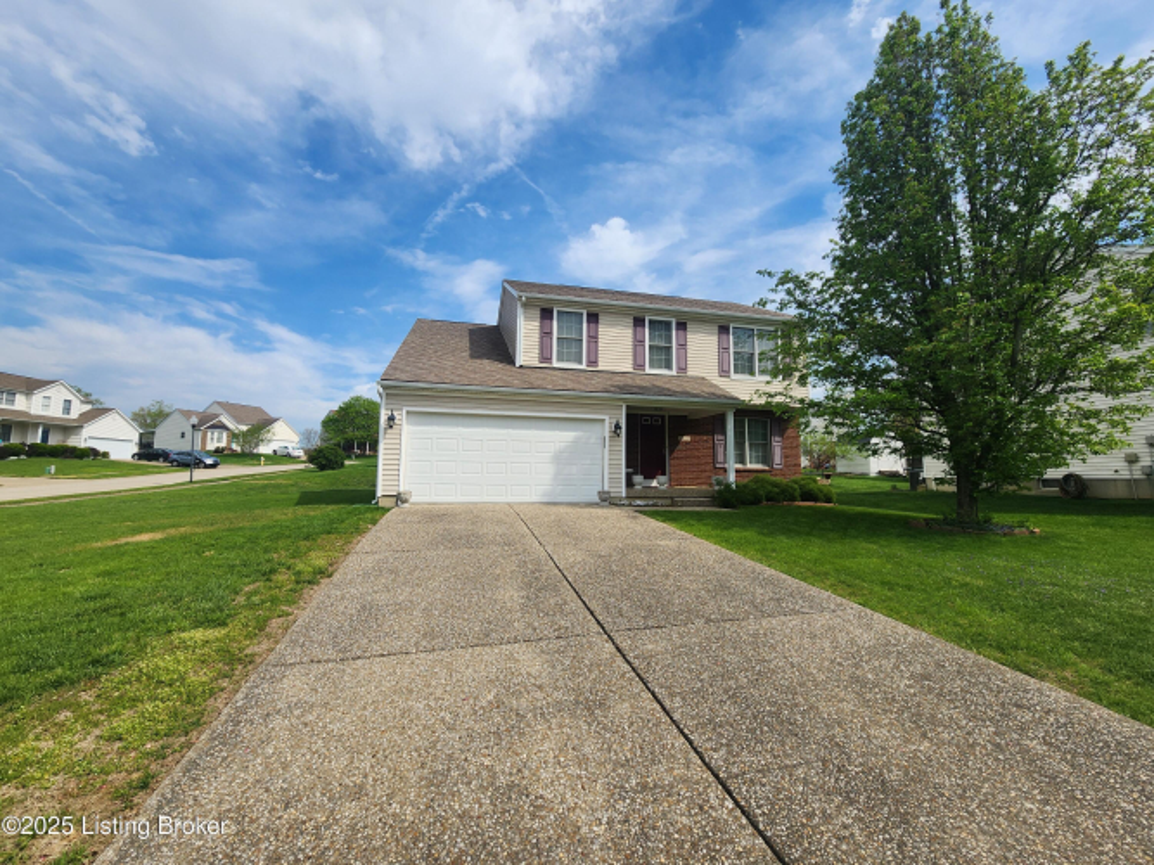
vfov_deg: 89.9
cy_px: 432
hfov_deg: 106.2
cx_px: 577
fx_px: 433
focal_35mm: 13
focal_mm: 2.2
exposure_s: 1/2497
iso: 50
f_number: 2.2
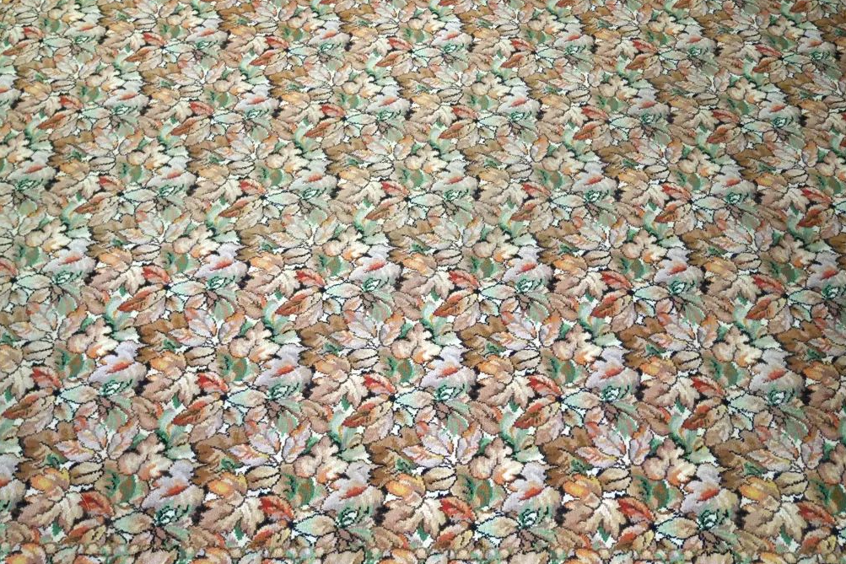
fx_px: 799
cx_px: 430
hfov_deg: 55.8
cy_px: 271
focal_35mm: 34
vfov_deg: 38.9
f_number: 3.9
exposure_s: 1/60
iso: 800
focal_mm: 16
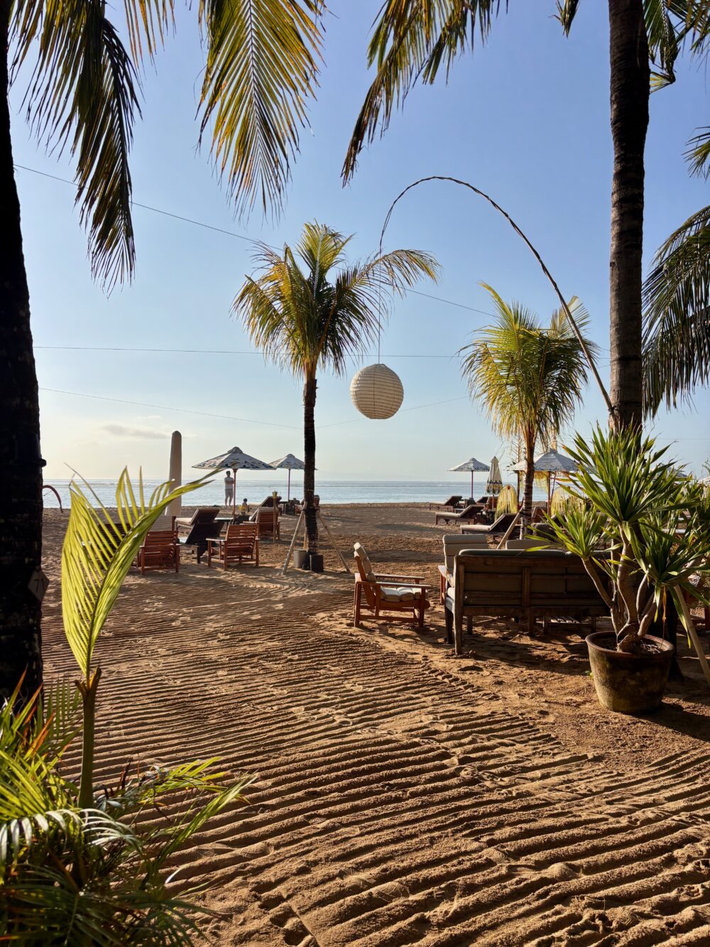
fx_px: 711
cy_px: 474
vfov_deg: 67.3
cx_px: 355
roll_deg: -0.6
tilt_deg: +0.6
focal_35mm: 26
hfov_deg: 53.1
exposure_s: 1/5348
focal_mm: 5.96
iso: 50
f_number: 1.6
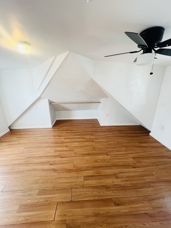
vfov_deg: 106.2
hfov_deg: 89.9
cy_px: 114
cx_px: 86
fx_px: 86
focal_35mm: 13
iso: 125
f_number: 1.8
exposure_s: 1/120
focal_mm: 1.57
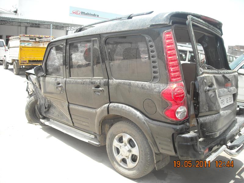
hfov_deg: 52.6
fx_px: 247
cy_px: 92
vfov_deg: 40.7
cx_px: 122
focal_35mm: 35
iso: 64
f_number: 2.8
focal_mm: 5.7
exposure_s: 1/272
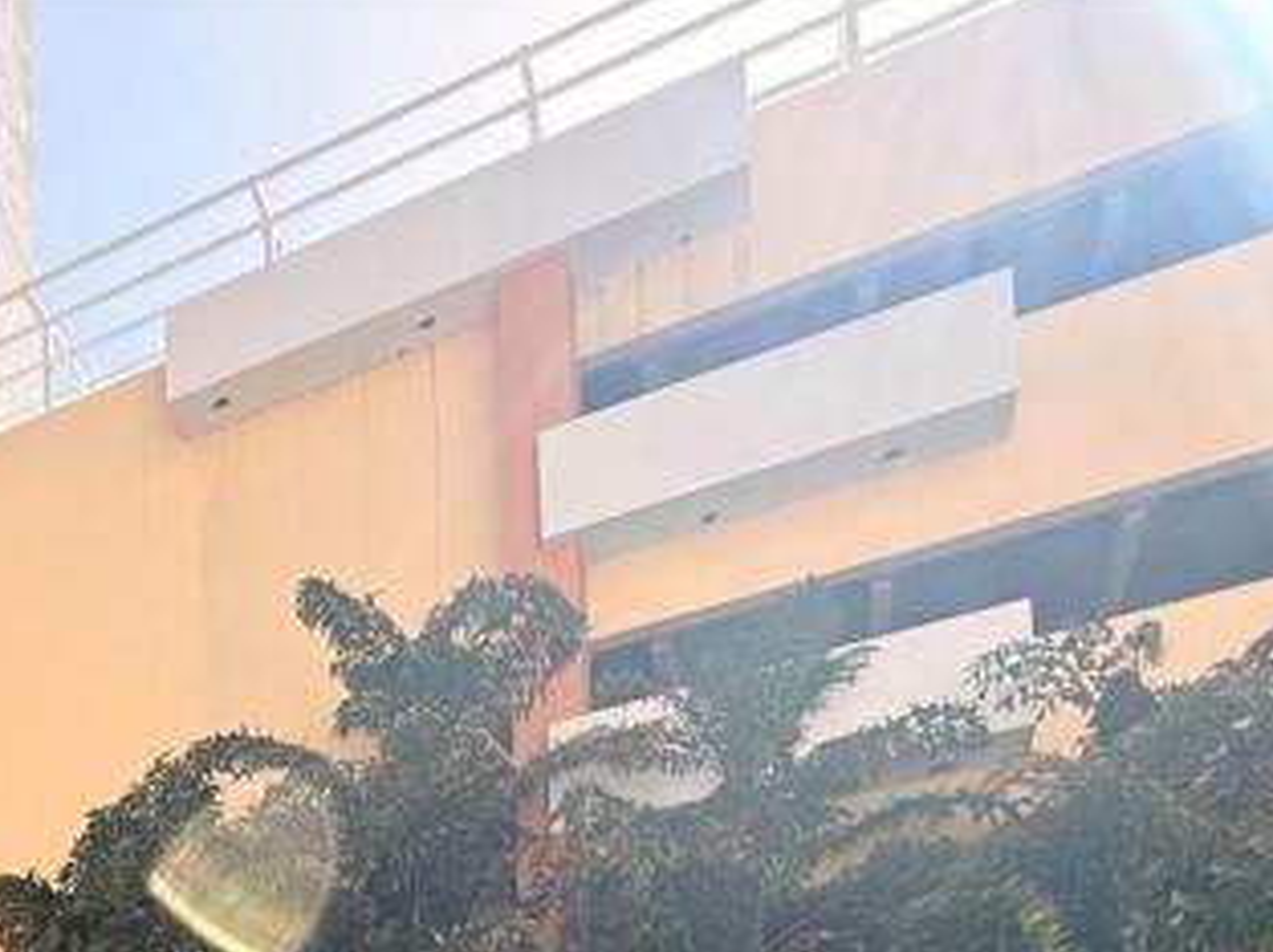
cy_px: 1444
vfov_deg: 25.1
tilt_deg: +4.3
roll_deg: +0.8
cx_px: -150
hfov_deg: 36.6
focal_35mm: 43
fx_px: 1580
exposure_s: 1/809
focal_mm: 2.22
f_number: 2.2
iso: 50
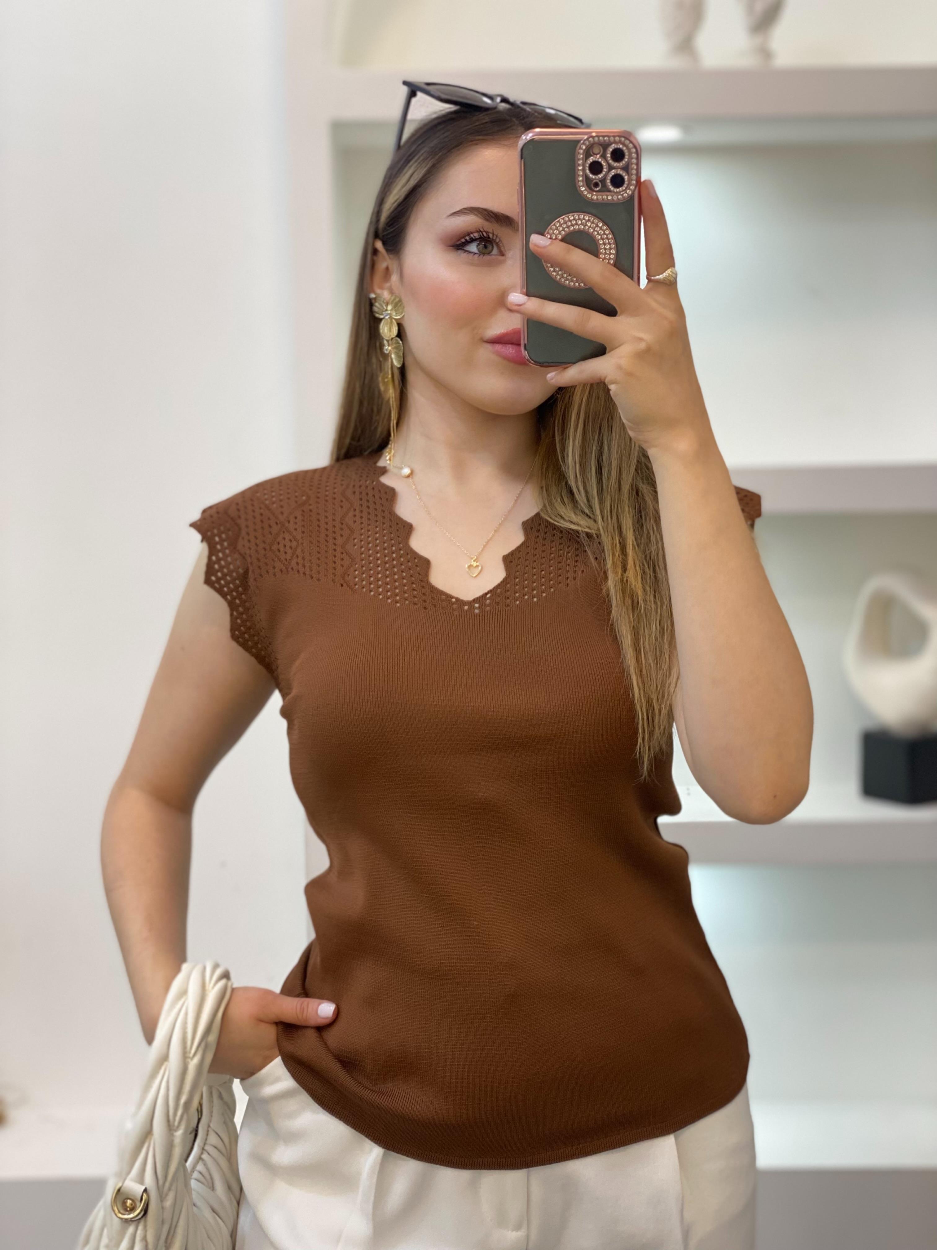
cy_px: 625
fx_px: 1877
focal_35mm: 52
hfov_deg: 28.0
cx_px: 468
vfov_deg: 36.8
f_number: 2
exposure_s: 1/100
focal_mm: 6
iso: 125
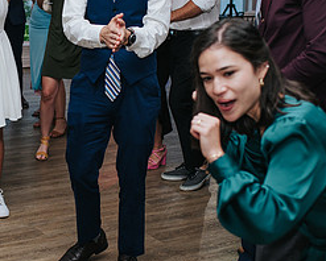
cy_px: 111
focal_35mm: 77
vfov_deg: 19.9
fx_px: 744
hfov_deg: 24.0
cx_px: 24
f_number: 3.2
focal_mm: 35
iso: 800
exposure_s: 1/200
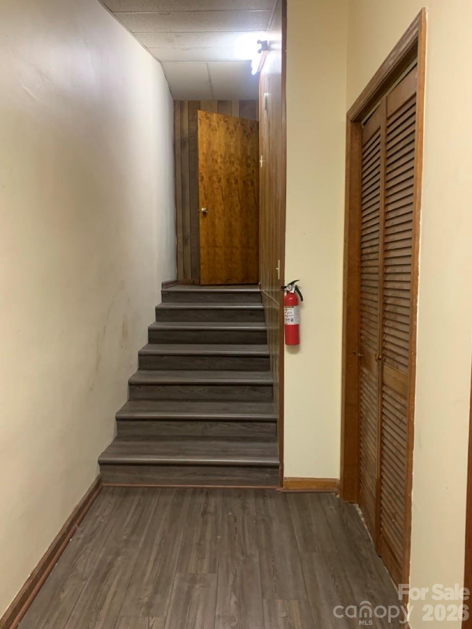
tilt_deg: -6.0
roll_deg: -0.8
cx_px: 236
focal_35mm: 26
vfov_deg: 67.3
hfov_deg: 53.1
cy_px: 314
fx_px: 473
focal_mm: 4.25
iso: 250
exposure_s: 1/60
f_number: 1.8
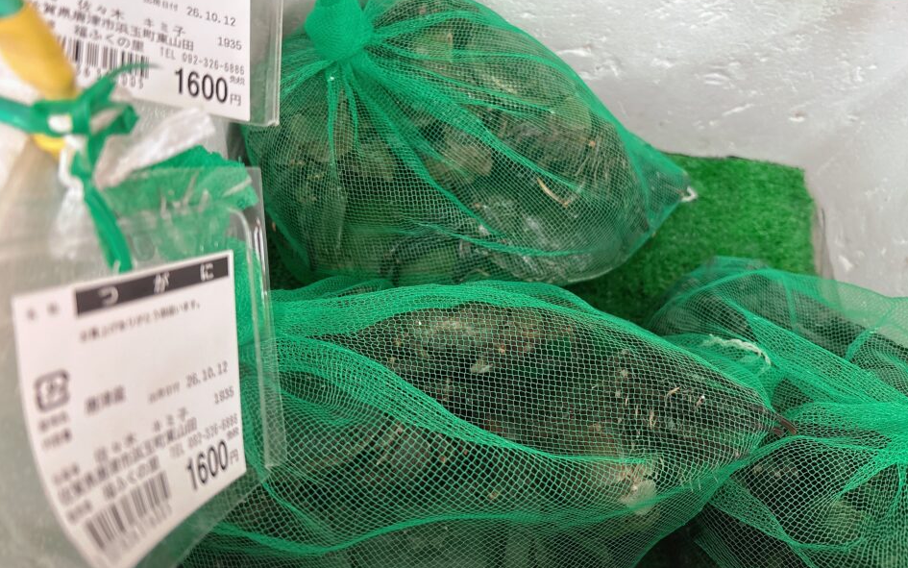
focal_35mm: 28
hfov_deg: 66.5
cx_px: 460
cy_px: 226
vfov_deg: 44.3
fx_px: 693
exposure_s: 1/60
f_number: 1.6
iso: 250
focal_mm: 5.96
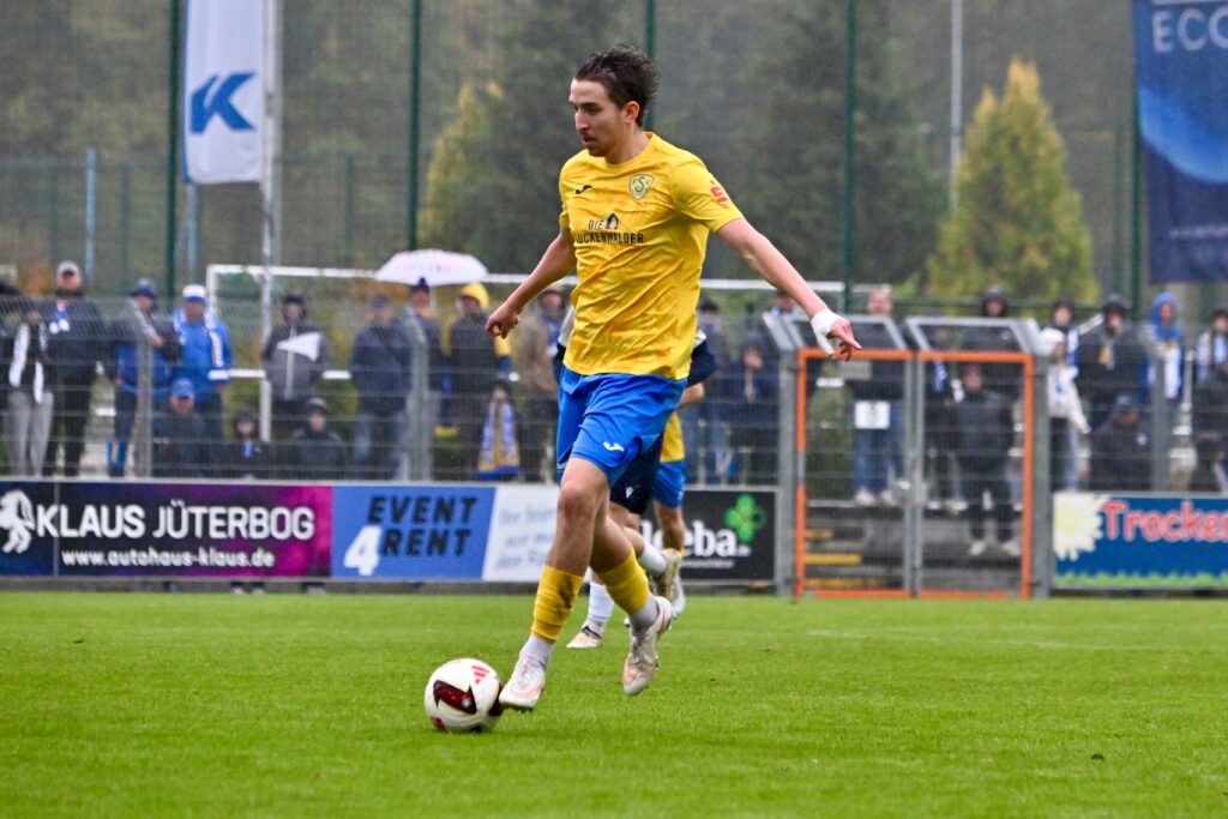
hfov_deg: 8.9
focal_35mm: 230
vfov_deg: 6.0
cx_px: 614
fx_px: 7846
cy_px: 410
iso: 3200
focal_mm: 230
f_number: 5.3
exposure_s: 1/1600
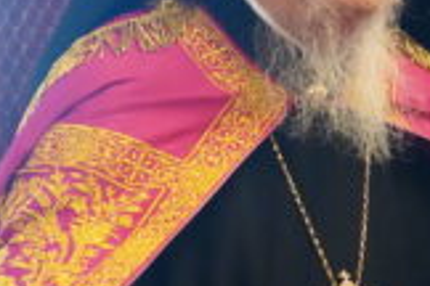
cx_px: 414
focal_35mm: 239
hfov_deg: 8.6
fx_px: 2854
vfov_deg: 5.7
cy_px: 42
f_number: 5
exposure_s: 1/160
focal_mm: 86
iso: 20000
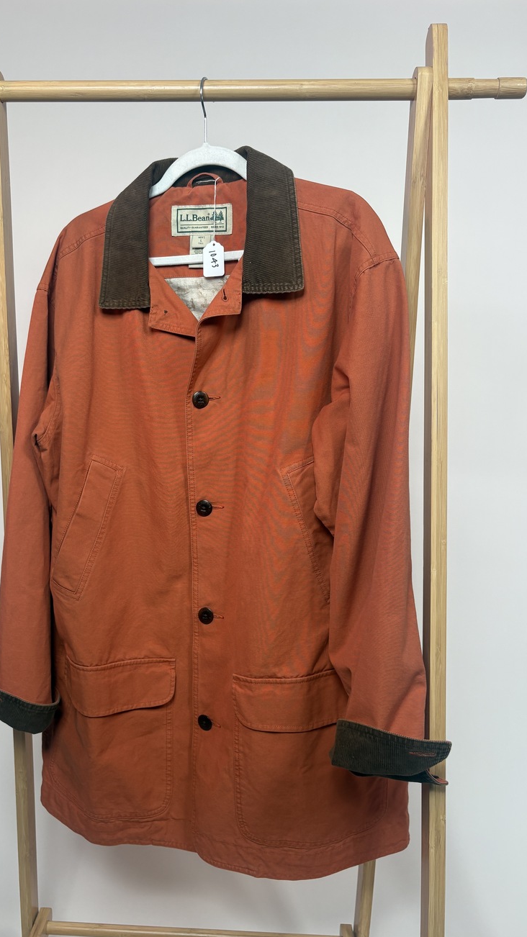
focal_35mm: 29
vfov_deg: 66.1
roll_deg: -1.4
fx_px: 721
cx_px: 202
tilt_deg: -4.3
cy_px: 467
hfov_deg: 39.9
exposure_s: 1/121
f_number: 1.6
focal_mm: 5.96
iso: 64
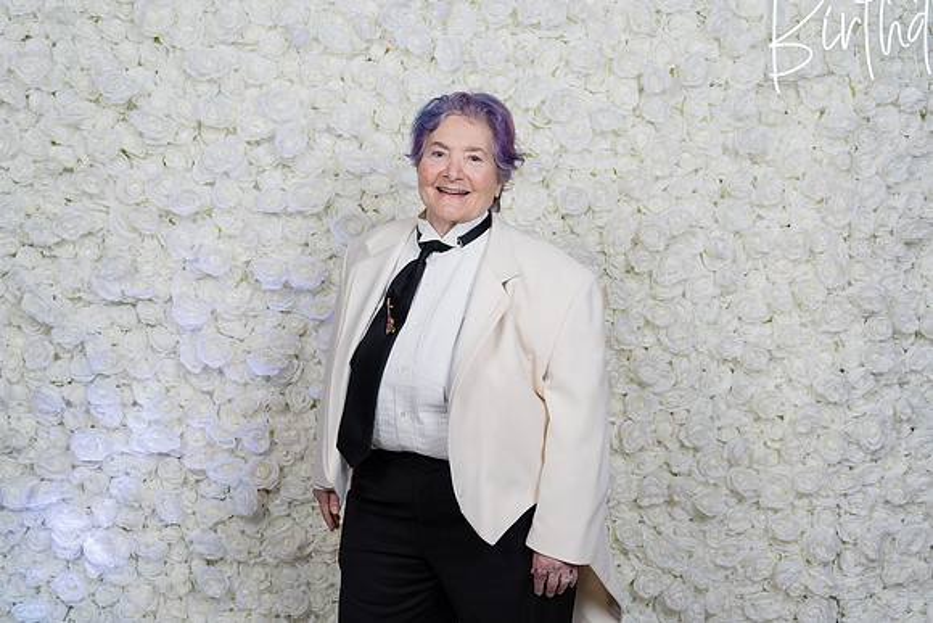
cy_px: 312
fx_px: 1063
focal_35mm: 41
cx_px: 466
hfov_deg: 47.4
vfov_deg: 32.6
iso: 500
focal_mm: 41
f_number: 5.6
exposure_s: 1/200
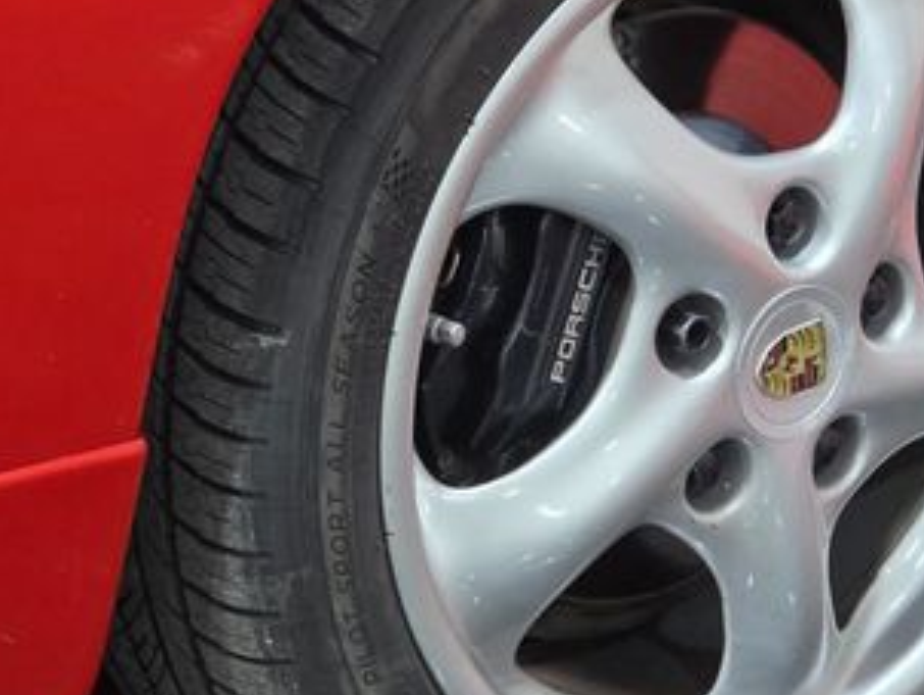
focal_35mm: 146
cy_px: 279
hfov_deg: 13.5
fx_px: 3900
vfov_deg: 10.2
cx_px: 572
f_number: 2.4
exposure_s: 1/60
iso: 320
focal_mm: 7.9
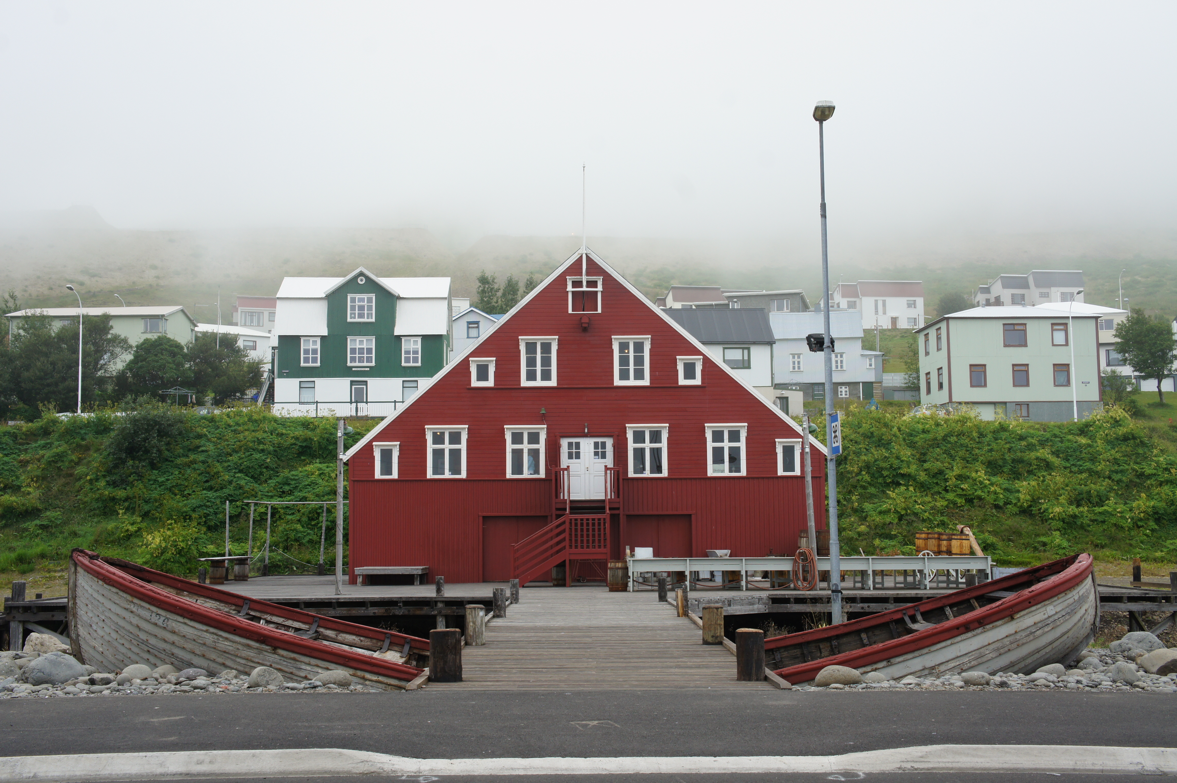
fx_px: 1372
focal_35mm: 42
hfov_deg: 46.4
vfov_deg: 31.9
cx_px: 588
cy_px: 392
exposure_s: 1/60
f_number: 9
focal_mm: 28
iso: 200
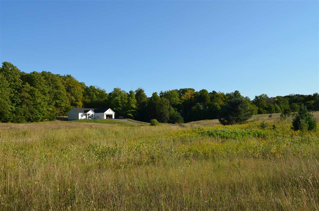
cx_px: 160
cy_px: 106
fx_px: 292
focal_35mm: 33
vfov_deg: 39.8
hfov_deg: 57.3
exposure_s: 1/250
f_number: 8
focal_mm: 22
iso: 125
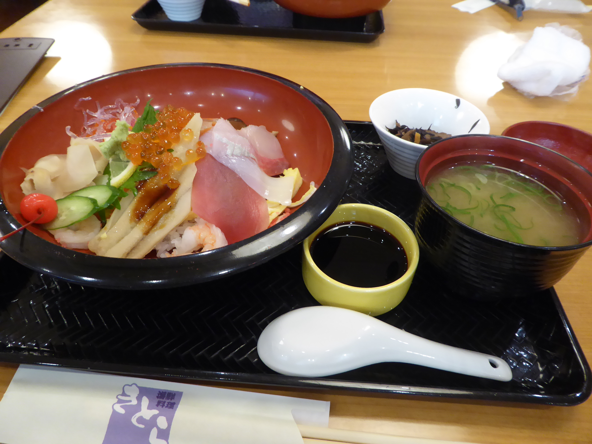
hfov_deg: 69.4
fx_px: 428
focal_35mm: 25
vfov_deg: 54.9
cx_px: 296
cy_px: 222
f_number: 3.3
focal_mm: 4.3
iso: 400
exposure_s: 1/25
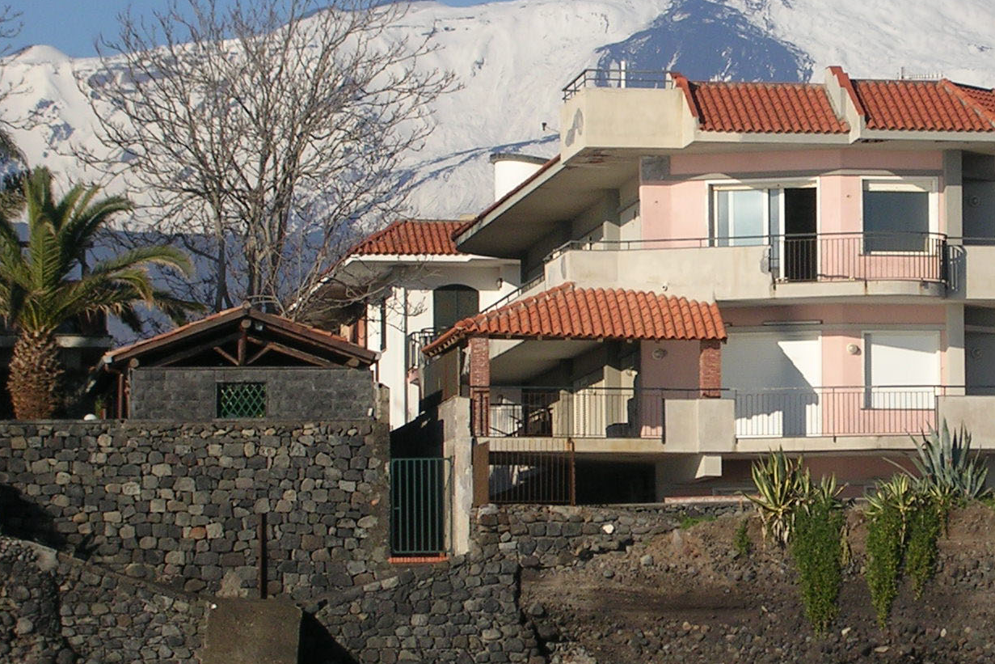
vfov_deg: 6.9
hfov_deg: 10.3
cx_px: 822
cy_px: 461
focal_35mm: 199
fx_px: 5500
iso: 50
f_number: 4.9
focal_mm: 17.4
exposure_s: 1/554
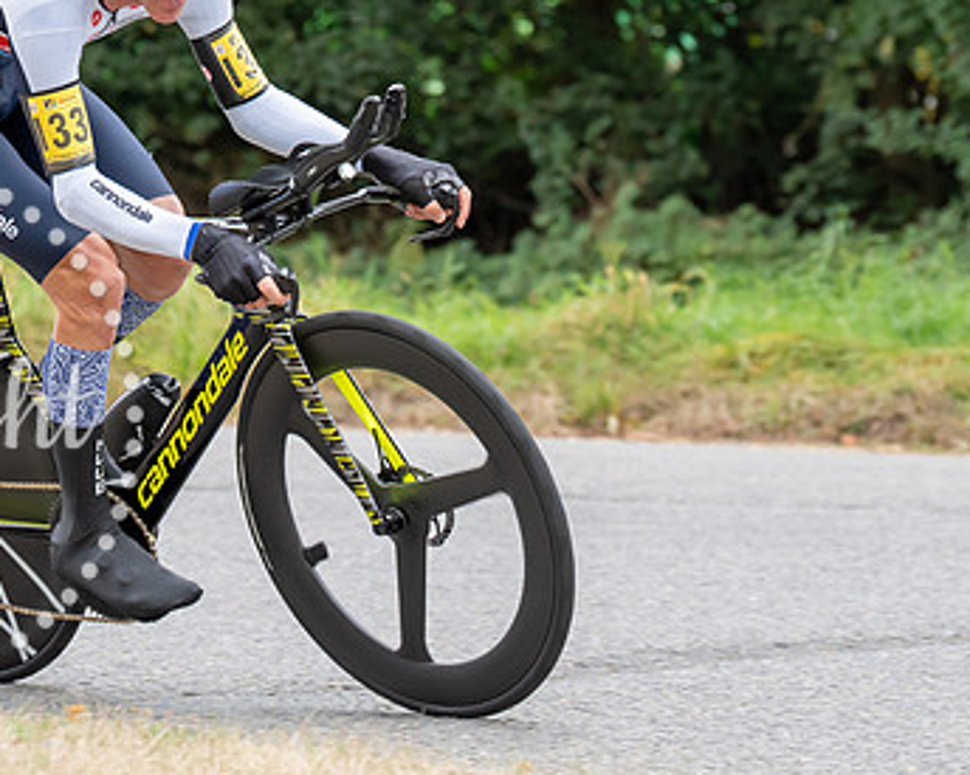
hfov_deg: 7.7
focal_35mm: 251
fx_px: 7204
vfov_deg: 6.1
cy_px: 33
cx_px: 217
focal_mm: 108
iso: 1000
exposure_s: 1/1000
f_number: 4
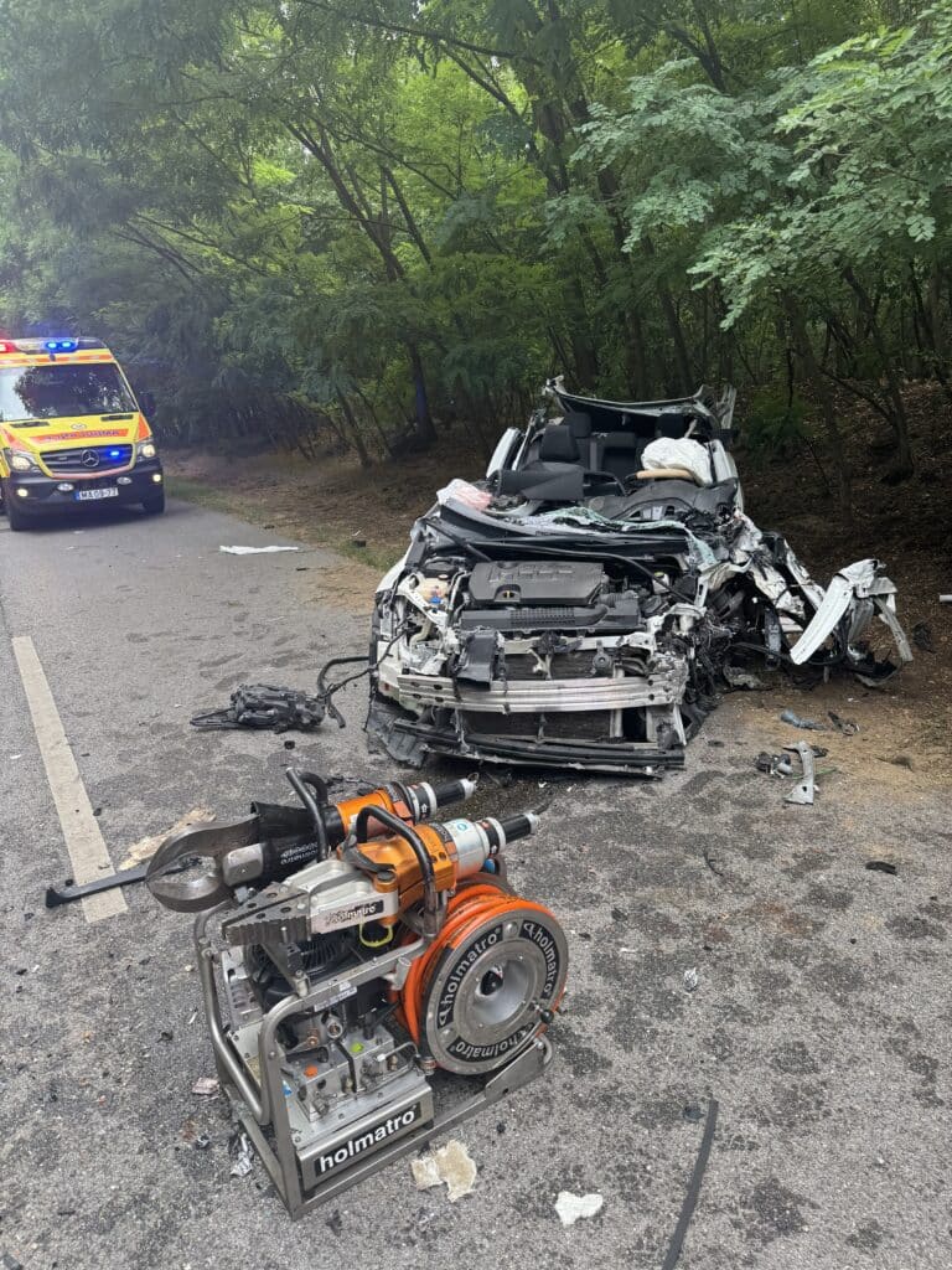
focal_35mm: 24
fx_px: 880
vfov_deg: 71.6
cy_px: 635
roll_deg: +1.9
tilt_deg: -14.1
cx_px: 476
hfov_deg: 56.8
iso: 80
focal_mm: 6.76
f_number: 1.78
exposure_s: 1/301
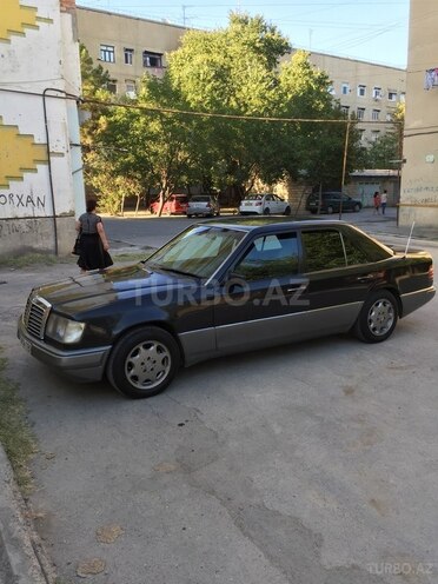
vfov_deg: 61.7
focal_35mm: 29
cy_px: 292
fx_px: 489
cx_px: 219
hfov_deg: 48.2
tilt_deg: -10.0
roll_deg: +0.4
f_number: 2.2
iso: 32
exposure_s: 1/172
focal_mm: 4.15
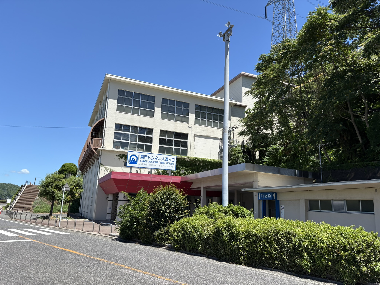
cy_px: 142
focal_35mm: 26
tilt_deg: +13.1
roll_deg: -1.9
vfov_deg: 53.1
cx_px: 190
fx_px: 285
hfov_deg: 67.3
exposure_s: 1/2283
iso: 50
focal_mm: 5.96
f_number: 1.6
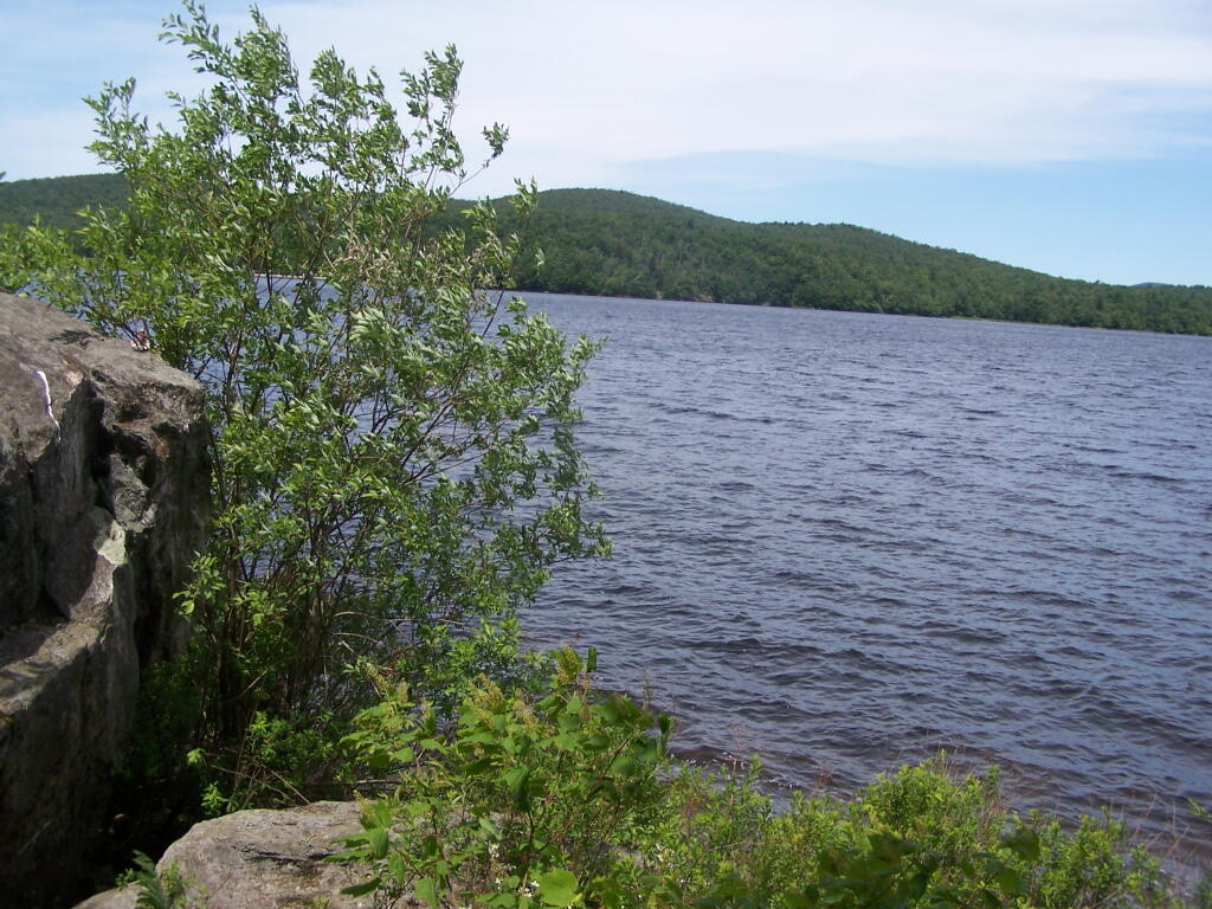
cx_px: 606
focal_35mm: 38
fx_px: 1330
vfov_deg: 37.7
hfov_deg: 49.0
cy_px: 454
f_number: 4
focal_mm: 6.3
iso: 80
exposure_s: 1/640
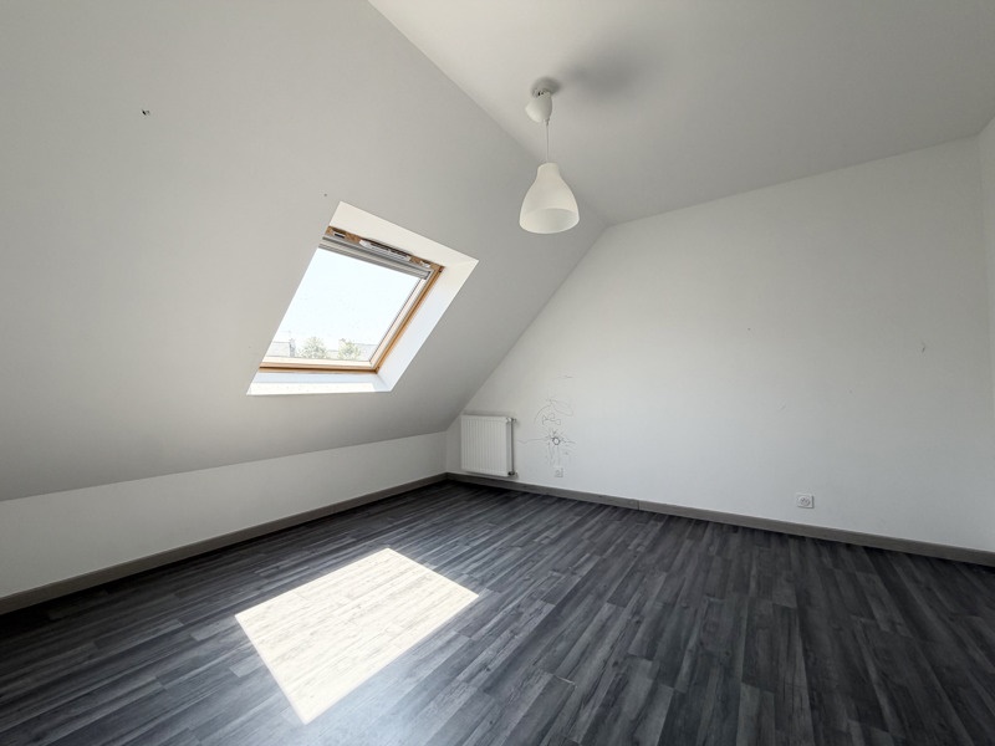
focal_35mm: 14
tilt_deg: +1.9
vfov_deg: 85.7
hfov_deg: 102.1
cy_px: 373
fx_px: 402
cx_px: 498
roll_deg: +1.4
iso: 50
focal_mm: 2.22
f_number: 2.2
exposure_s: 1/182
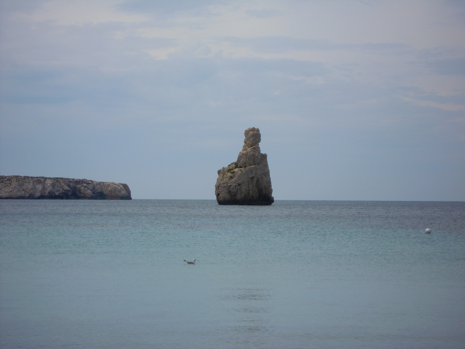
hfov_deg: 14.1
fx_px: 1881
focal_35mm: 140
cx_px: 232
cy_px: 174
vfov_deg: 10.6
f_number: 13.2
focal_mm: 25
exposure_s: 1/160
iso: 100
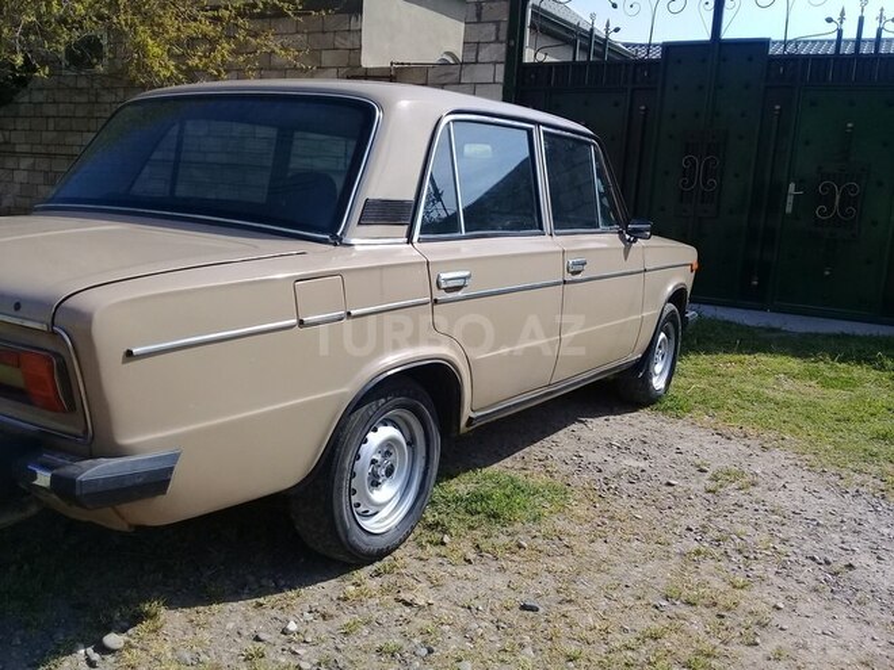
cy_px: 335
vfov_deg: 45.4
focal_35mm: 31
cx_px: 447
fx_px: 801
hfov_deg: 58.4
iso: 50
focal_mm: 3.3
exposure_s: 1/1205
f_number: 2.2
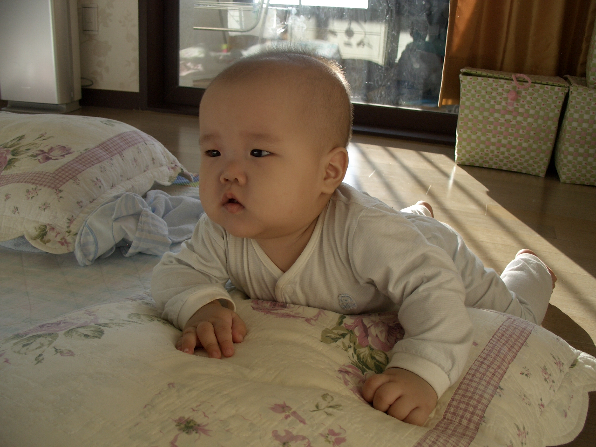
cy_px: 224
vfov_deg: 42.9
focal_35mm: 33
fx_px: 568
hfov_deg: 55.4
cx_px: 298
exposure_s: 1/250
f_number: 3.2
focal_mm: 7.1
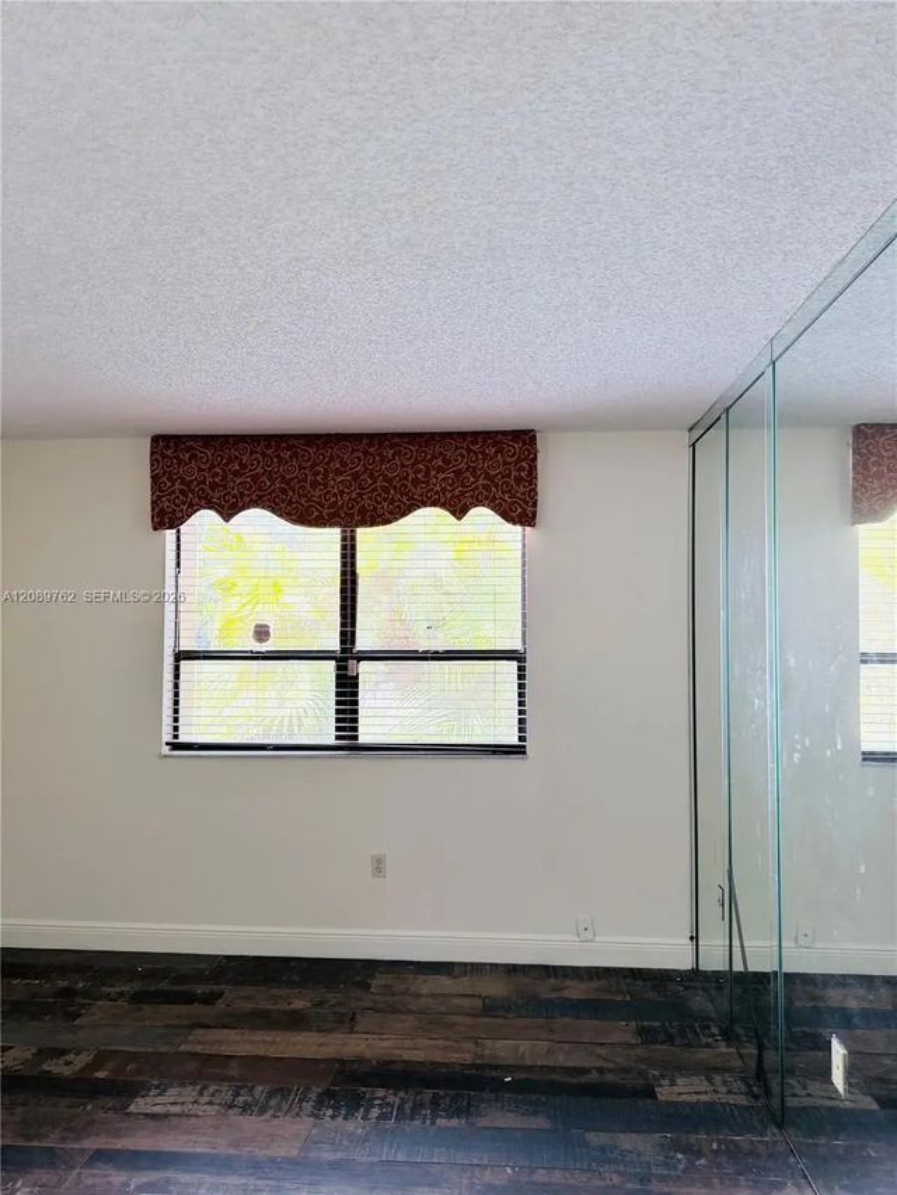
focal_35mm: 24
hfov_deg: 56.8
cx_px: 448
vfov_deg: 71.6
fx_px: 829
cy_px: 598
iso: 200
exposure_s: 1/111
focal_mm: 6.76
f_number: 1.78
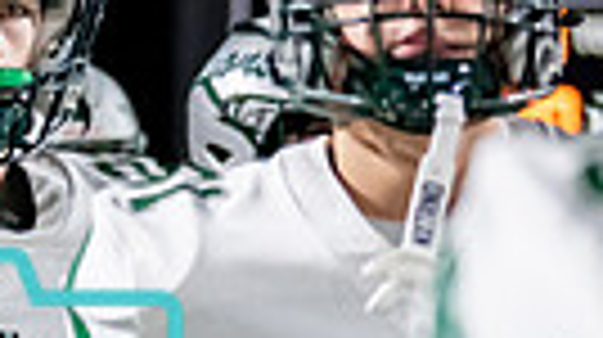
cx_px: -555
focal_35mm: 461
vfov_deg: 2.6
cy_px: 396
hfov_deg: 4.6
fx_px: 7362
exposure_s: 1/1250
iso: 4000
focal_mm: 72
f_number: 2.8
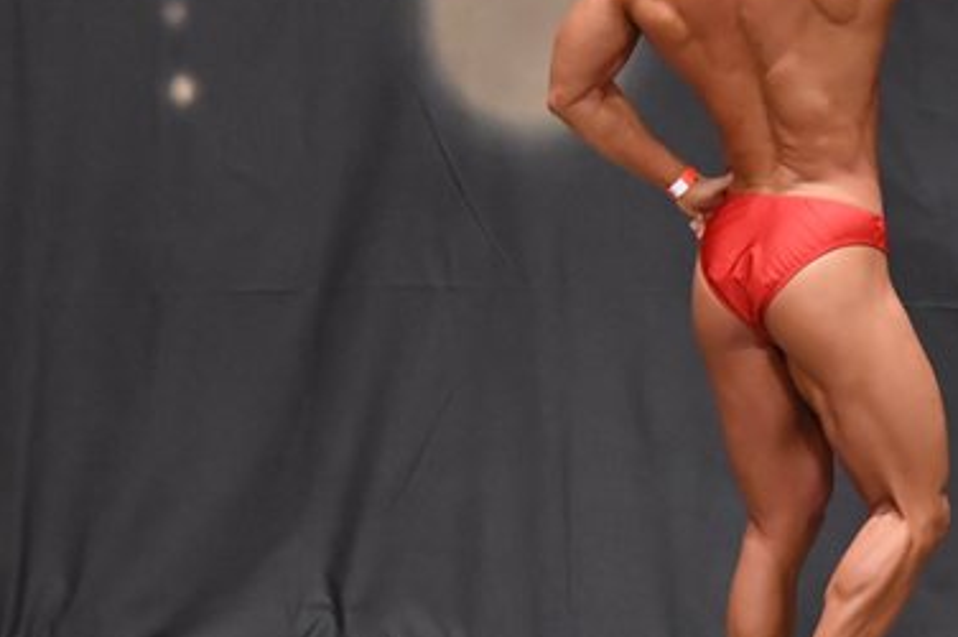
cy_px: 211
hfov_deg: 4.6
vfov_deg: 3.1
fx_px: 11885
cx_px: 755
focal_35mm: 447
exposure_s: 1/400
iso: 6400
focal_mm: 145
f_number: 5.6
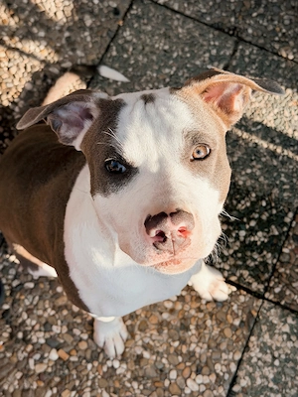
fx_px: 562
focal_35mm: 49
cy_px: 198
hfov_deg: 29.7
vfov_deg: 38.9
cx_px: 149
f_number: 1.78
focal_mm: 6.76
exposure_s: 1/1883
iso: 100
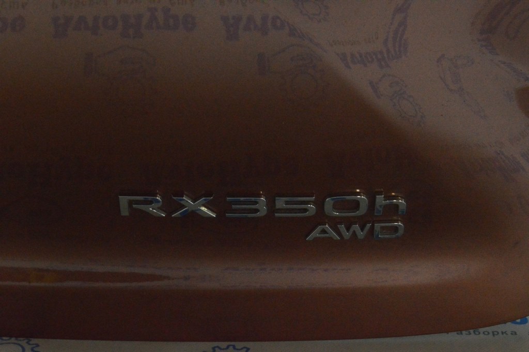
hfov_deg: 24.6
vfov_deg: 16.5
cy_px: 176
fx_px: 1211
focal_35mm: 82
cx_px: 264
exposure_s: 1/20
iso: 6400
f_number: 20
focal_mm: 55
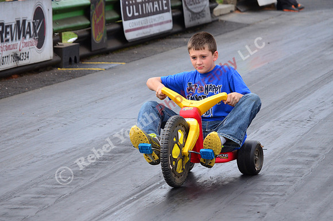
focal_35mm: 202
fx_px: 1869
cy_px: 110
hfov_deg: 10.2
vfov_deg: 6.8
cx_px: 166
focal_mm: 135
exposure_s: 1/800
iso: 1000
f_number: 7.1
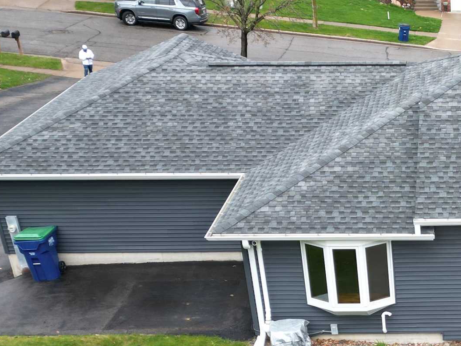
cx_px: 507
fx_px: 932
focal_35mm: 70
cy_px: 335
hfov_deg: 25.7
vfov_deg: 20.4
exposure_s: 1/1000
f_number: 1.7
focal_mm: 6.72
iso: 100
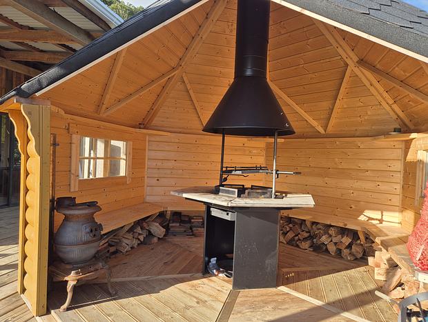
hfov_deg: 73.8
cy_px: 161
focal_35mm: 23
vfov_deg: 59.0
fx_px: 285
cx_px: 214
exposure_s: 1/572
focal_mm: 5.4
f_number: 1.8
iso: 25
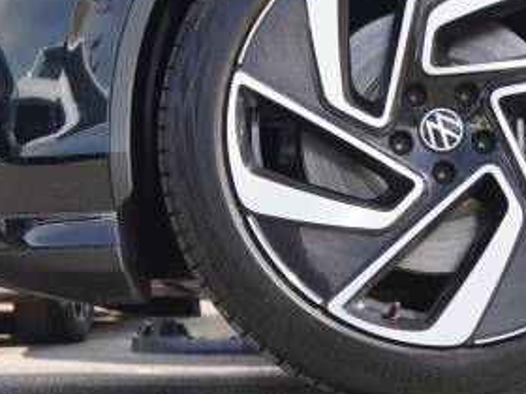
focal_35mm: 99
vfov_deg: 14.8
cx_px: 319
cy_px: 41
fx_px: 1504
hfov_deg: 19.8
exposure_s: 1/60
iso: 100
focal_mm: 30
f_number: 5
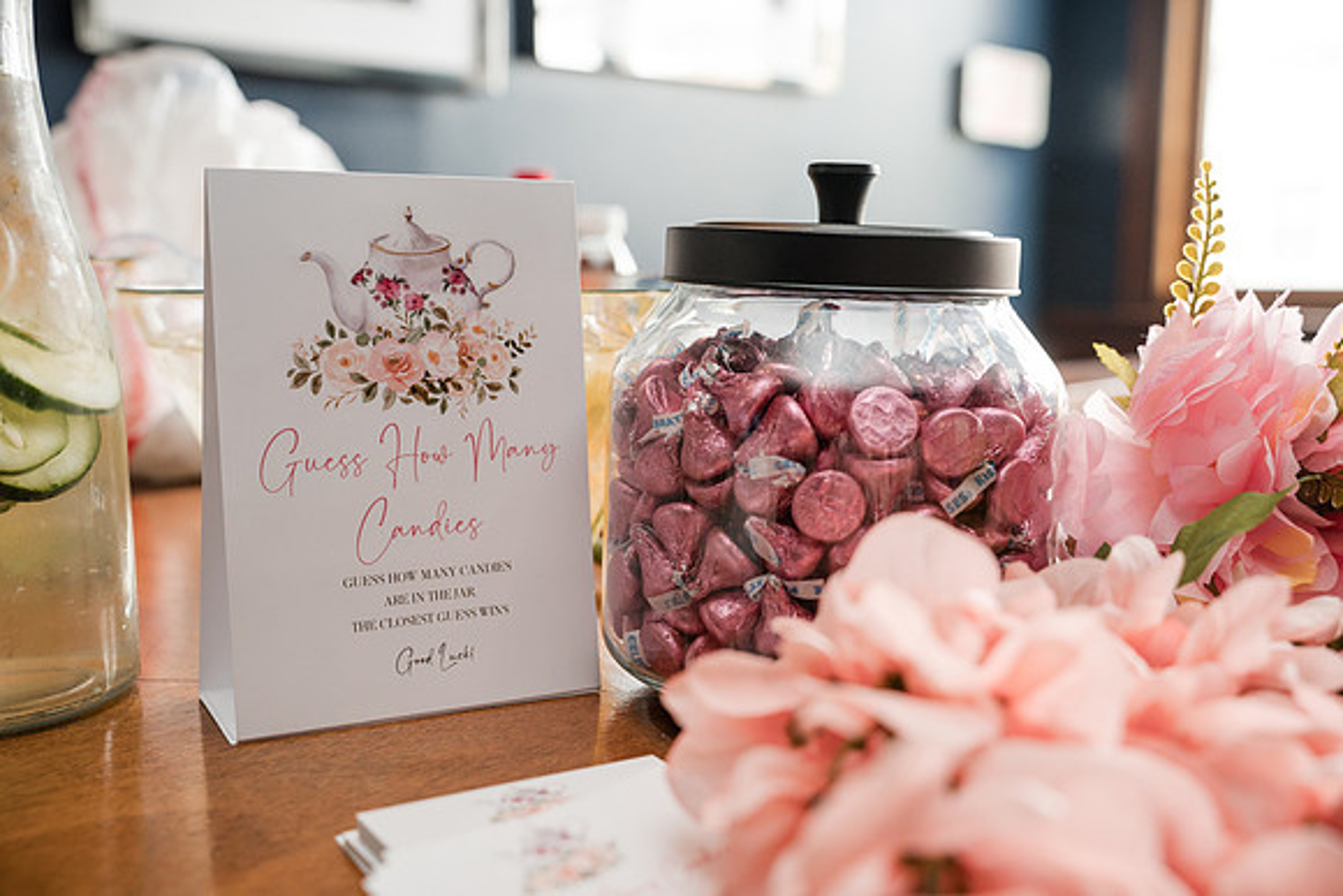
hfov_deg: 50.7
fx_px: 1418
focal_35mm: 38
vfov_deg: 35.1
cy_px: 448
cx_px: 672
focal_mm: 38
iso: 1250
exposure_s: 1/250
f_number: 4
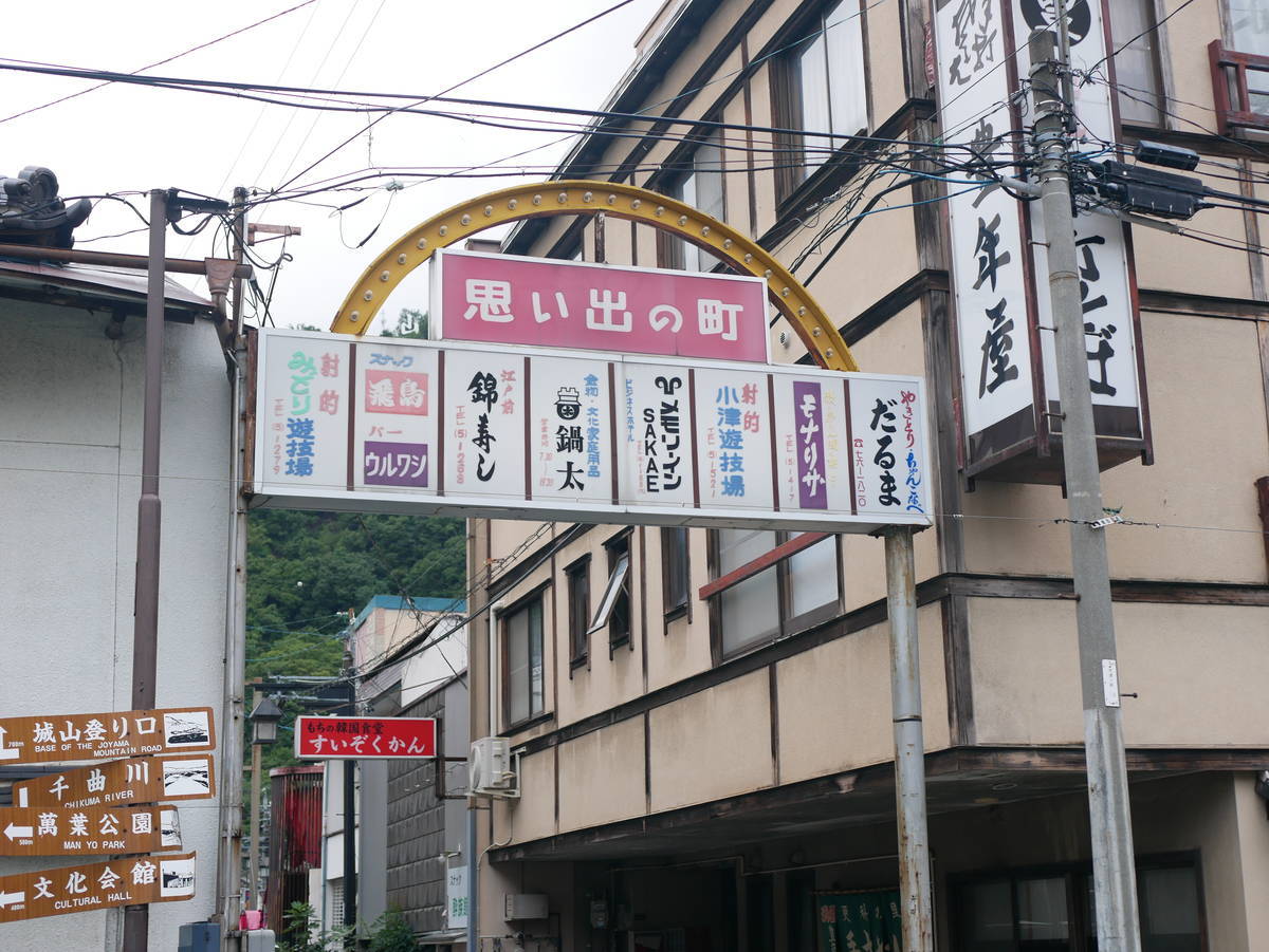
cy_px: 476
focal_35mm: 50
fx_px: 1834
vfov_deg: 29.1
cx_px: 634
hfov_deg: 38.2
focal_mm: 25
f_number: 2.8
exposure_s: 1/320
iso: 200
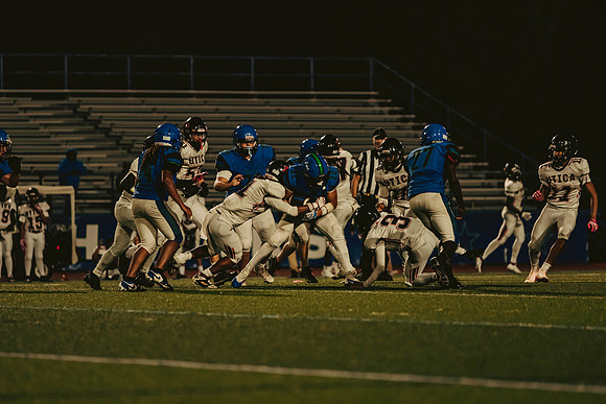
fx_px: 3896
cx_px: 302
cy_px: 200
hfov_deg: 8.9
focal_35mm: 231
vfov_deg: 5.9
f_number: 2.8
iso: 2500
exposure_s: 1/1000
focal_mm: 195
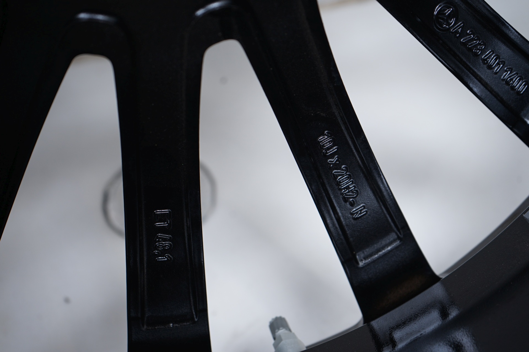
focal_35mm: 52
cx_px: 264
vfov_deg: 26.0
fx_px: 764
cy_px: 176
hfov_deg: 38.2
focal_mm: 52
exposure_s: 1/125
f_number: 5.6
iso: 250
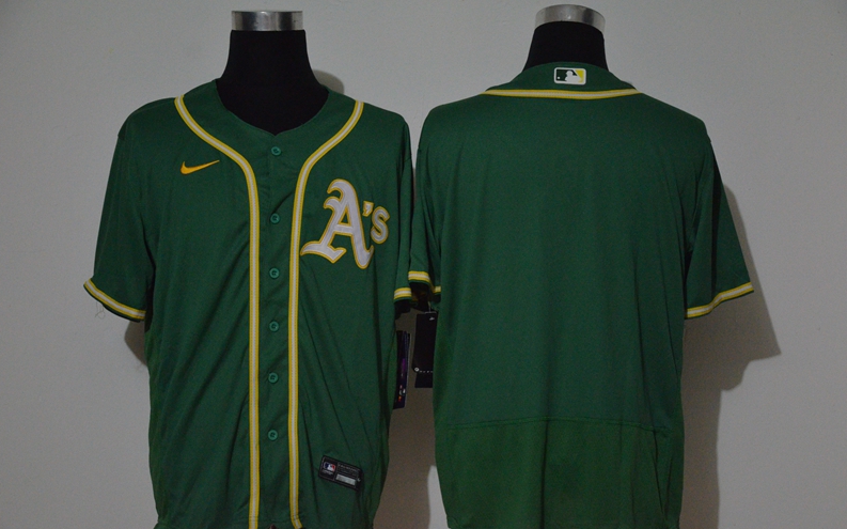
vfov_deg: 16.9
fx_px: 1777
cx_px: 422
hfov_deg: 26.8
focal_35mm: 77
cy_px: 270
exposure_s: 1/25
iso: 4000
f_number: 4.8
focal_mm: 50
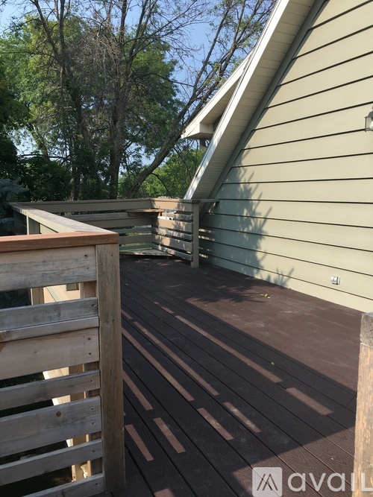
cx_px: 186
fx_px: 417
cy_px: 248
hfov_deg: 48.2
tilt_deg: -6.3
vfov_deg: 61.7
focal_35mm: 29
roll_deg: +0.0
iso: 25
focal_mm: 4.15
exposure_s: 1/999
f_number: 2.2
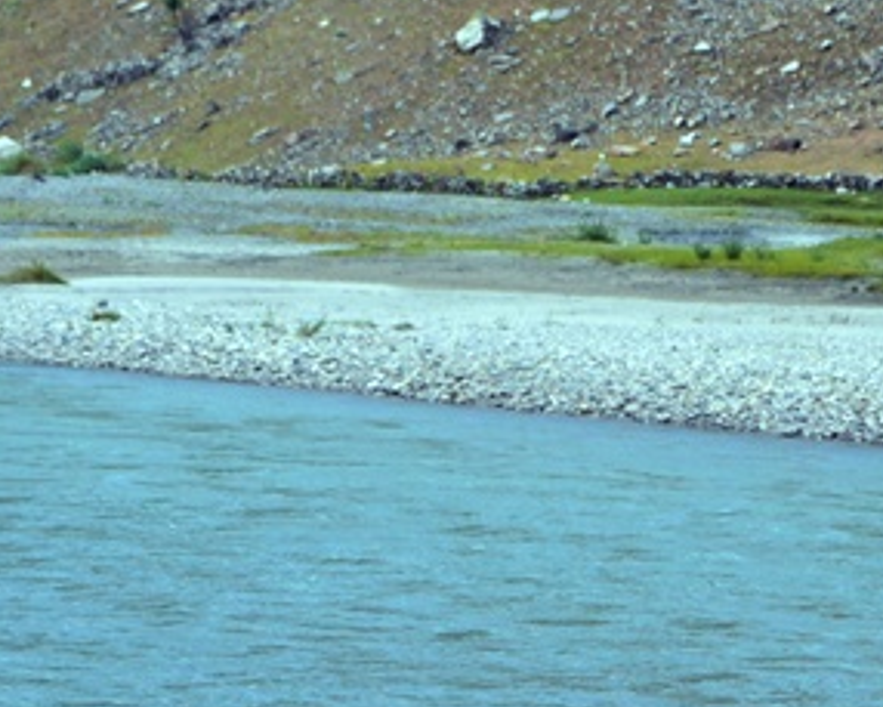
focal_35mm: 230
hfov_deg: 8.4
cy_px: 830
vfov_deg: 6.7
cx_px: 543
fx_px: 6013
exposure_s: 1/125
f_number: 9
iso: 400
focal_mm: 52
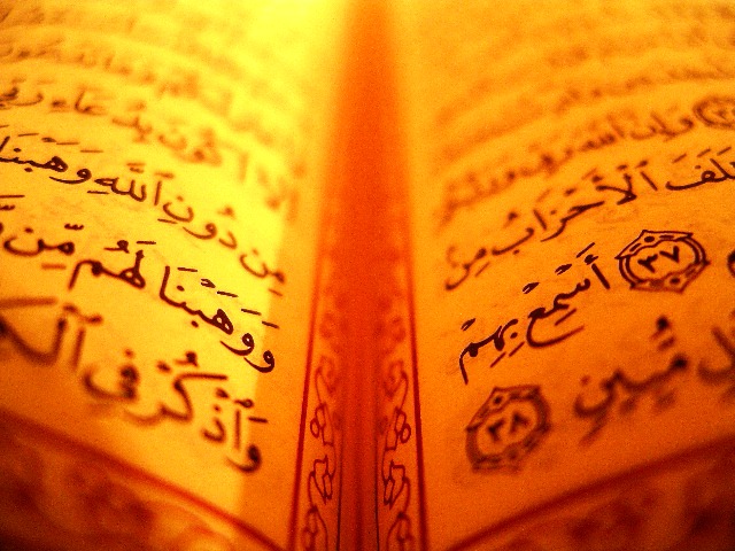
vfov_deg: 38.7
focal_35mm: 37
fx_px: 786
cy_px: 276
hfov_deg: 50.1
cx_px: 368
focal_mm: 7.8
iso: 200
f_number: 2.8
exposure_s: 1/2
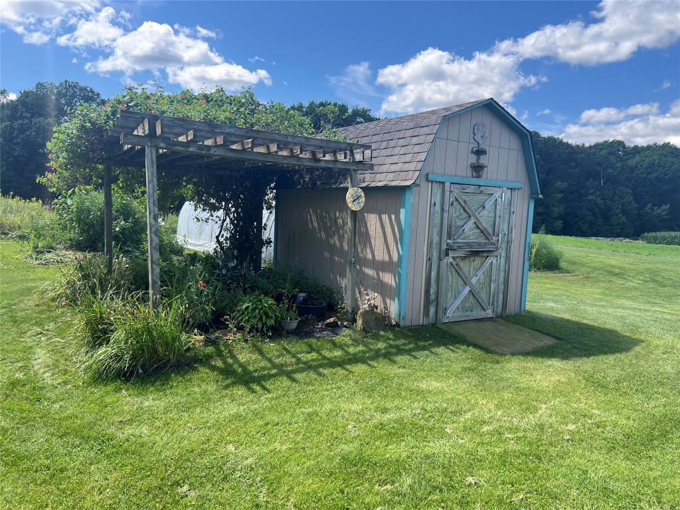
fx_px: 511
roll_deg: -1.9
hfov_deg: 67.3
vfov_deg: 53.1
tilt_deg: -5.5
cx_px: 340
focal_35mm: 26
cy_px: 255
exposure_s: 1/1468
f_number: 1.5
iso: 50
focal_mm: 5.7
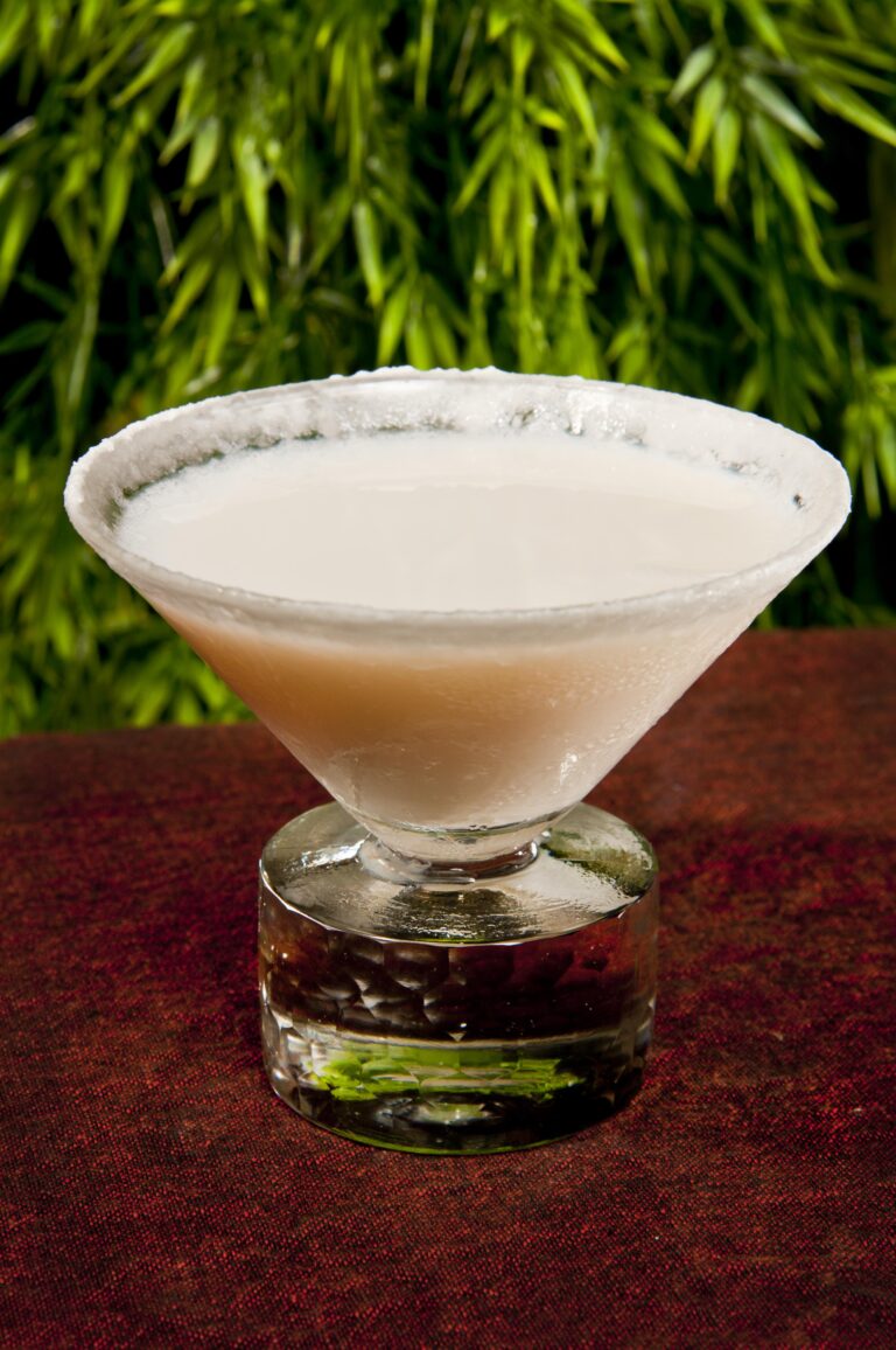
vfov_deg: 26.0
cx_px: 448
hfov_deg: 17.5
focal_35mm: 78
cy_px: 675
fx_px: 2919
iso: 125
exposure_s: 1/160
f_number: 10
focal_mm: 52
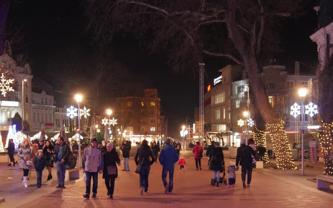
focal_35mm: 53
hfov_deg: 38.2
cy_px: 126
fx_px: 481
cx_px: 167
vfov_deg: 24.4
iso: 3200
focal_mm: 18
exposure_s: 1/20
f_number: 4.1
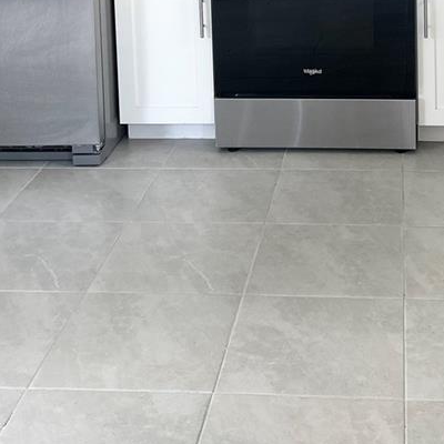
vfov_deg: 22.9
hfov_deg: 24.8
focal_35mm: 69
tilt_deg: -7.0
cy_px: -93
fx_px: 1001
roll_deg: +0.4
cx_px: 321
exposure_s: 1/112
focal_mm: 5.7
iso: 125
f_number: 1.5
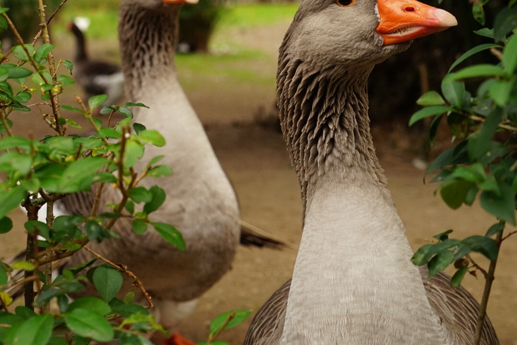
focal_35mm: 87
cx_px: 222
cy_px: 156
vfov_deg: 15.7
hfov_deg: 23.3
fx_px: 1250
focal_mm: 58
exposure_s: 1/20
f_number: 6.3
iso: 1000
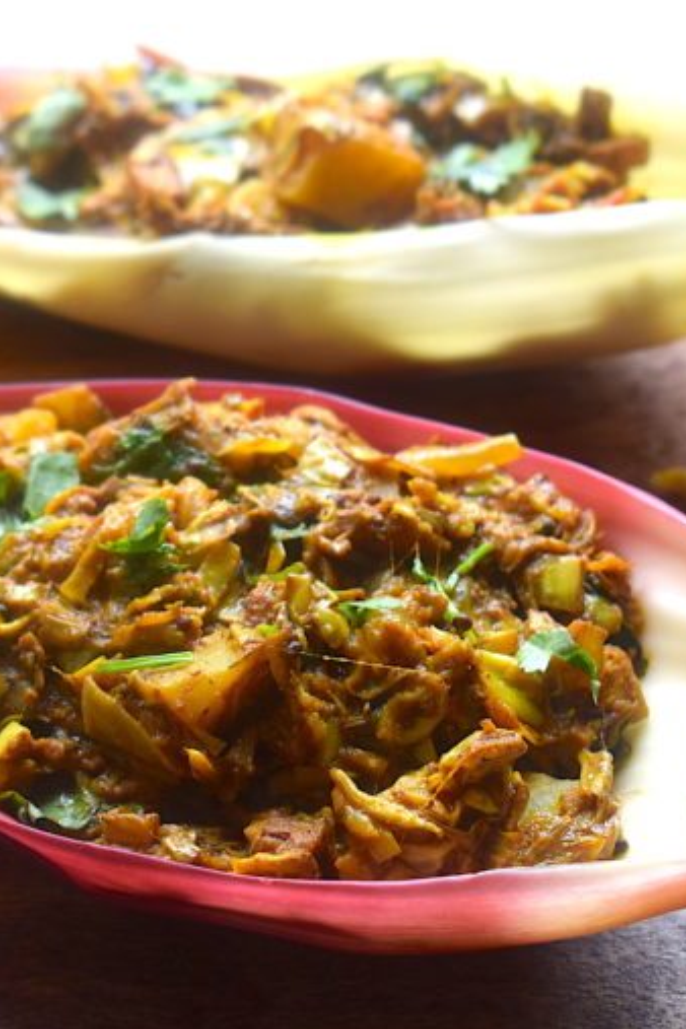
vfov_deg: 18.8
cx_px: 160
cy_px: 511
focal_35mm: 109
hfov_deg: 12.5
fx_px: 3115
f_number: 6.3
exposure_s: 1/160
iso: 400
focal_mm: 48
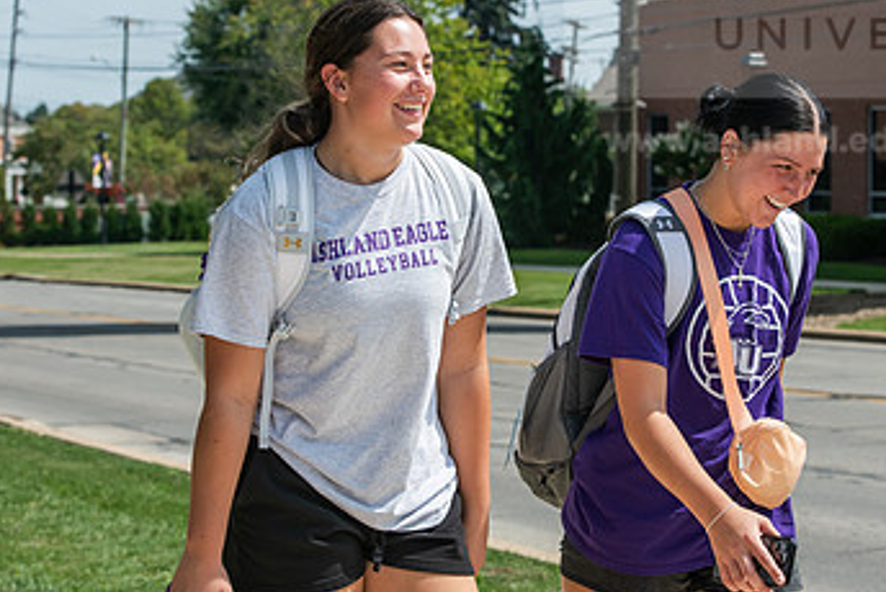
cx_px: 487
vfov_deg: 11.6
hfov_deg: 17.3
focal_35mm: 118
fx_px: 2906
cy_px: 194
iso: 160
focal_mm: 70
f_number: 7.1
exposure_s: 1/640
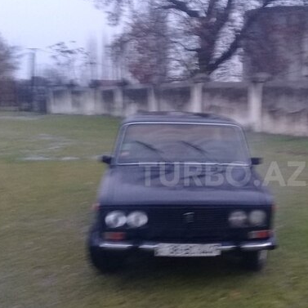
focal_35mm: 48
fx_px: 483
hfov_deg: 34.8
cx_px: 222
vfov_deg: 35.3
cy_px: 174
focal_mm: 3.3
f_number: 2.2
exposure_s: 1/20
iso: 200
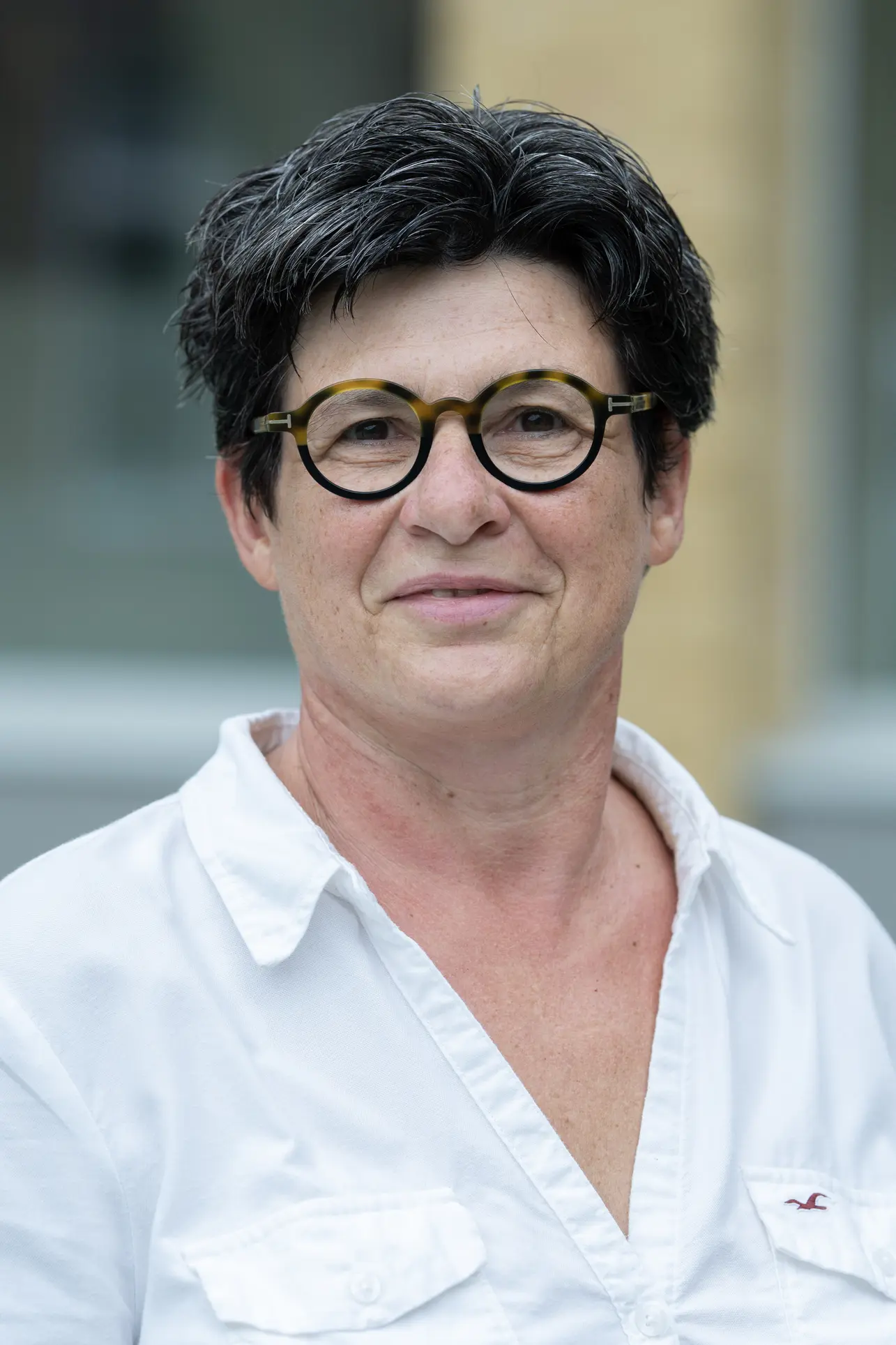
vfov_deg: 15.2
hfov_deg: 10.2
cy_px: 672
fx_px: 5041
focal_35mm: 135
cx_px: 448
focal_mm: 135
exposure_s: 1/250
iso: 500
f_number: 3.5
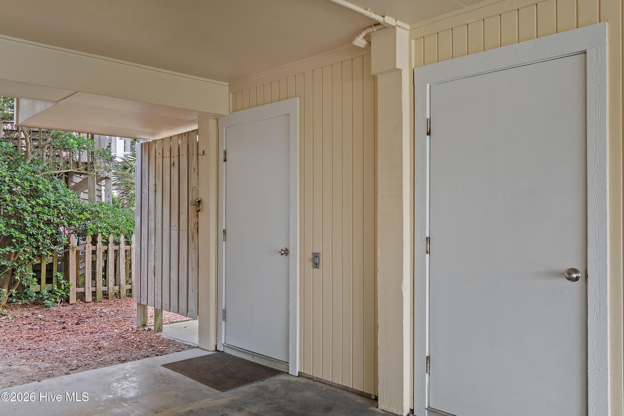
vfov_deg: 43.6
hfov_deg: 61.9
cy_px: 208
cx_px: 312
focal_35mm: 30
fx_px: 520
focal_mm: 20
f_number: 5.6
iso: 100
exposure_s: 1/10
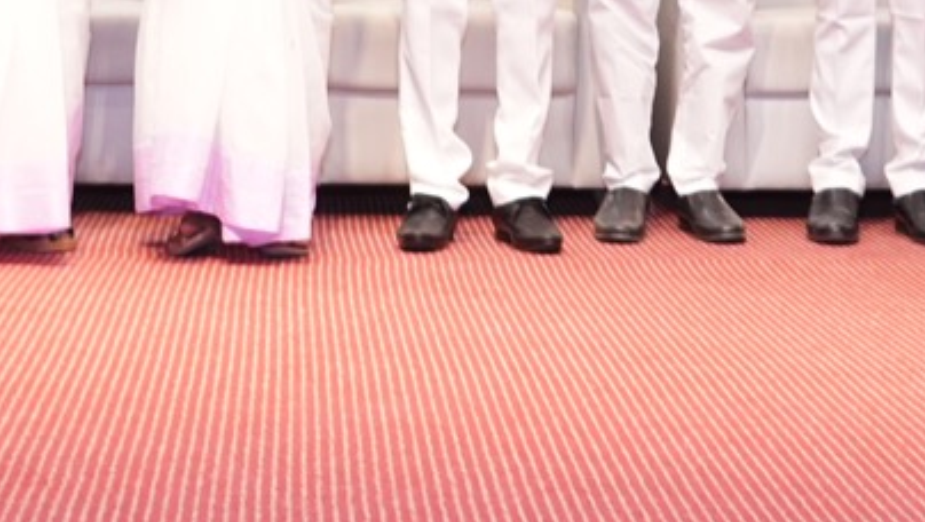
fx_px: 2847
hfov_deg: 18.4
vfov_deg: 9.5
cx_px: 559
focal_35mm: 116
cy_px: -671
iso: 1250
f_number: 6.3
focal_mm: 28
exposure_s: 1/125
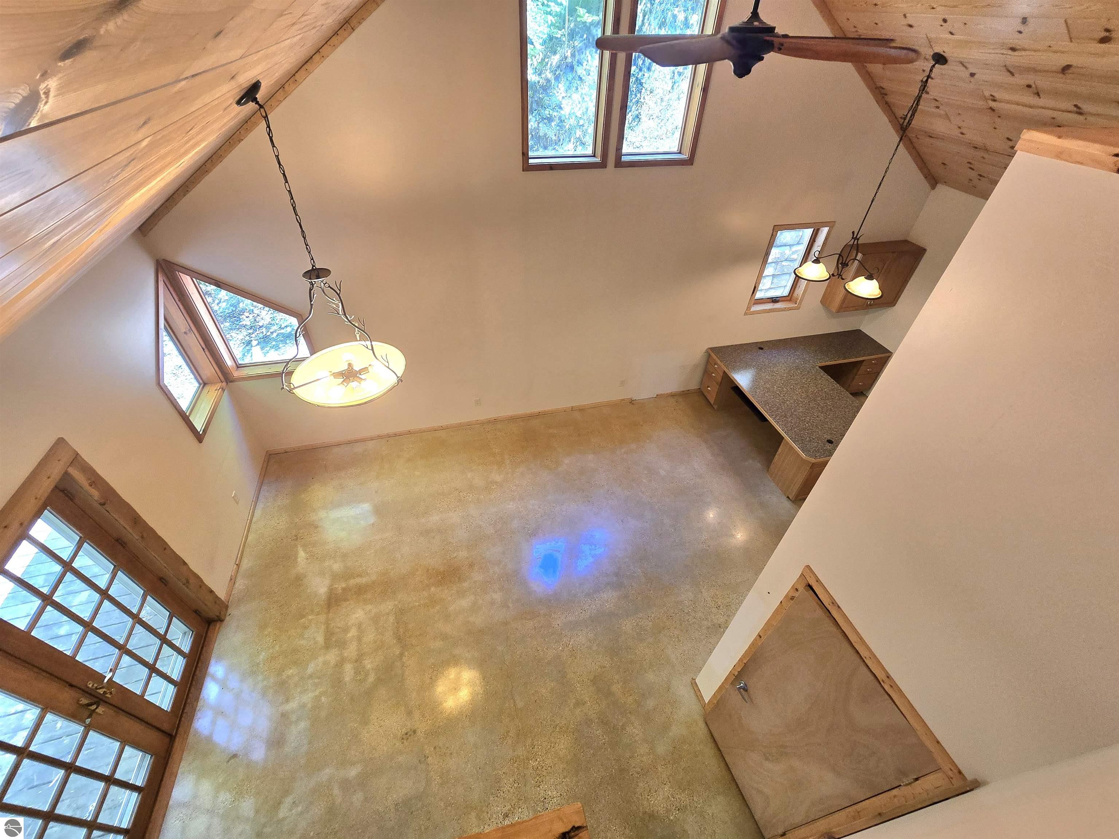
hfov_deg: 106.2
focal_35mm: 13
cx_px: 560
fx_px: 420
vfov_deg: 89.9
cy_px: 420
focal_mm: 2.2
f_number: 2.2
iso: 100
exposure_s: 1/60.2
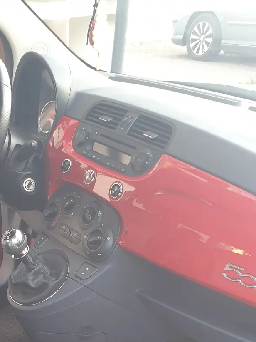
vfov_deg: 32.3
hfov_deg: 26.1
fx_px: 533
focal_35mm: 54
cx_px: 22
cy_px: 353
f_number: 2.4
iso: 160
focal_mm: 4.3
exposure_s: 1/50
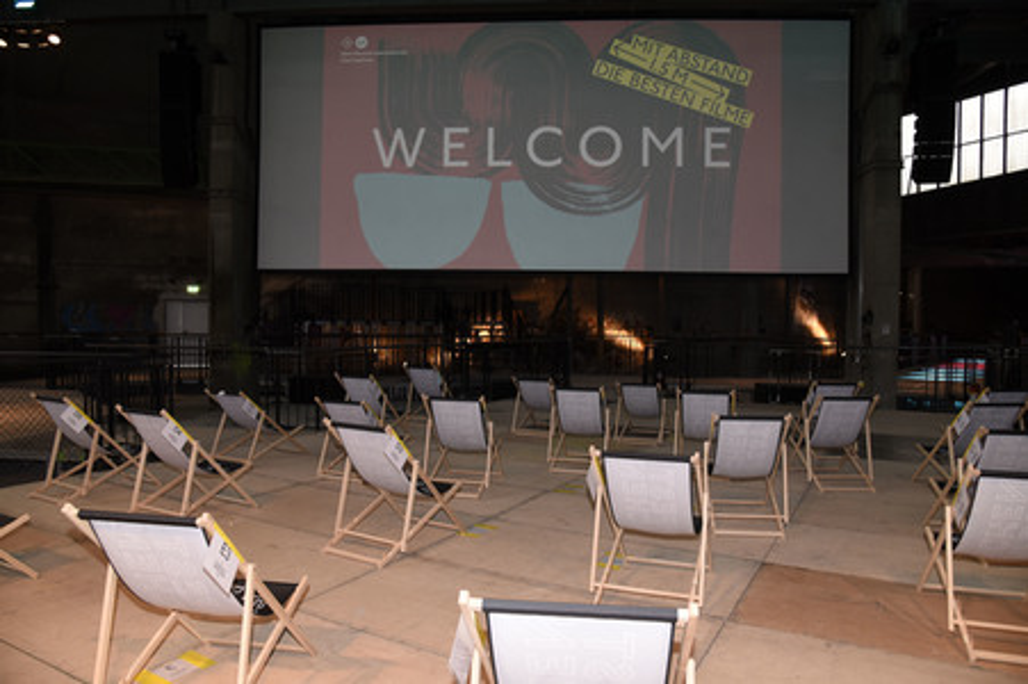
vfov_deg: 53.1
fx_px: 685
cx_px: 514
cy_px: 342
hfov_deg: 73.8
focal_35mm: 24
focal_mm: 24
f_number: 6.3
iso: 1250
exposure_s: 1/60
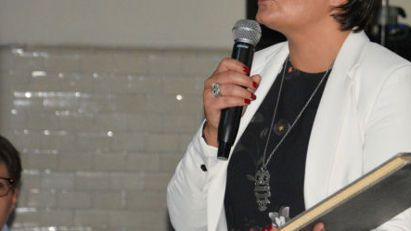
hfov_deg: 6.4
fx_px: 3651
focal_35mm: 335
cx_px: 399
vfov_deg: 3.6
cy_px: 115
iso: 3200
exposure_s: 1/60
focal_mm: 105
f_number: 5.6
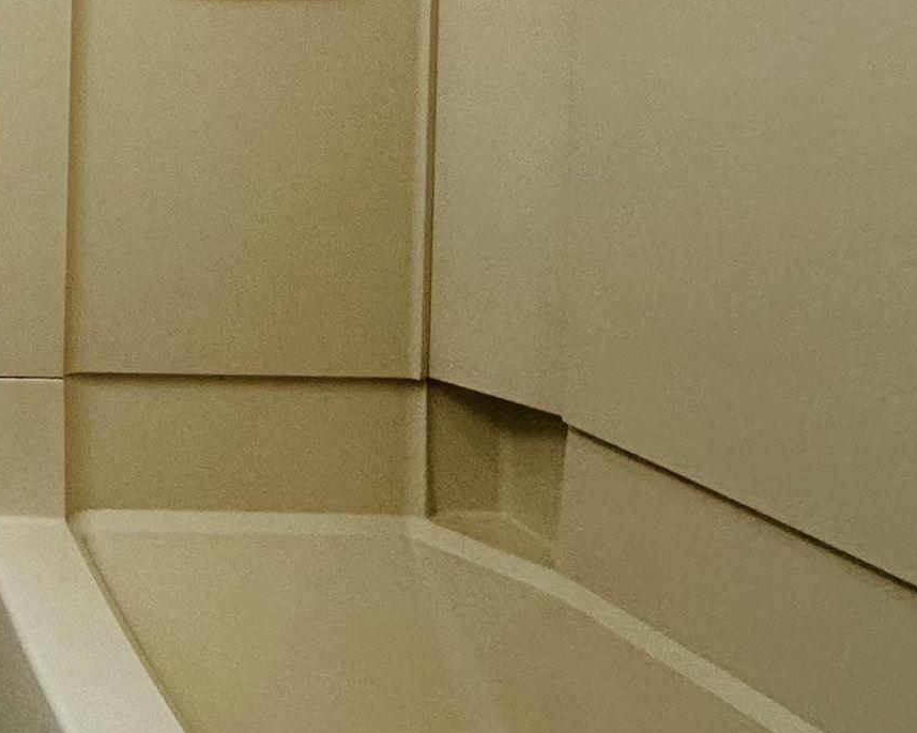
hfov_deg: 26.3
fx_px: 1329
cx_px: -493
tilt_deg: -1.6
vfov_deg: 28.2
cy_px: -59
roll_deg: -0.9
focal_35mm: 49
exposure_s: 1/120
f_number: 2.2
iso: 125
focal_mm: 2.22
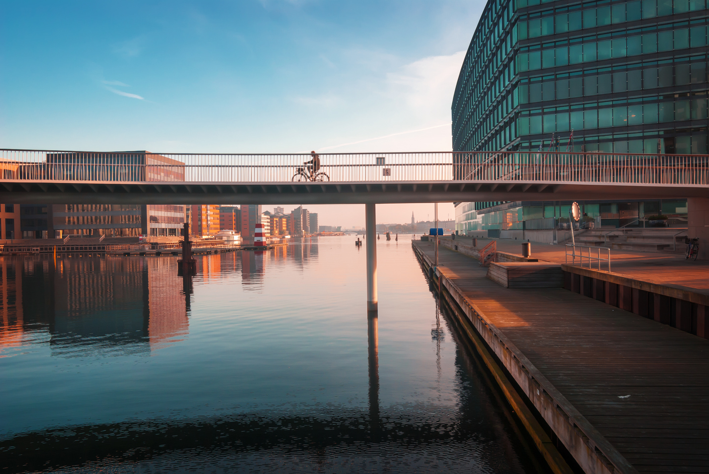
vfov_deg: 45.8
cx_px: 354
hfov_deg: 64.5
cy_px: 237
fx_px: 562
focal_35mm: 28
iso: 100
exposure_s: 1/100
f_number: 7.1
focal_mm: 19
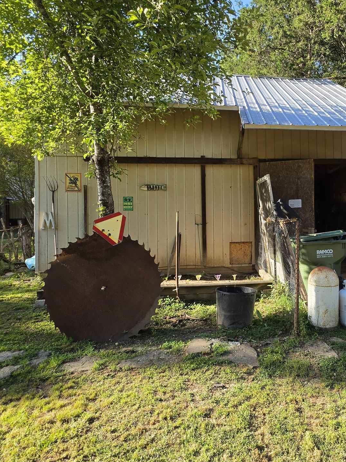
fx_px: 280
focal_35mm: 21
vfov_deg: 78.9
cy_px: 217
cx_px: 253
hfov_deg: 60.5
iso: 32
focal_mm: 2.2
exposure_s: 1/320
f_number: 1.9
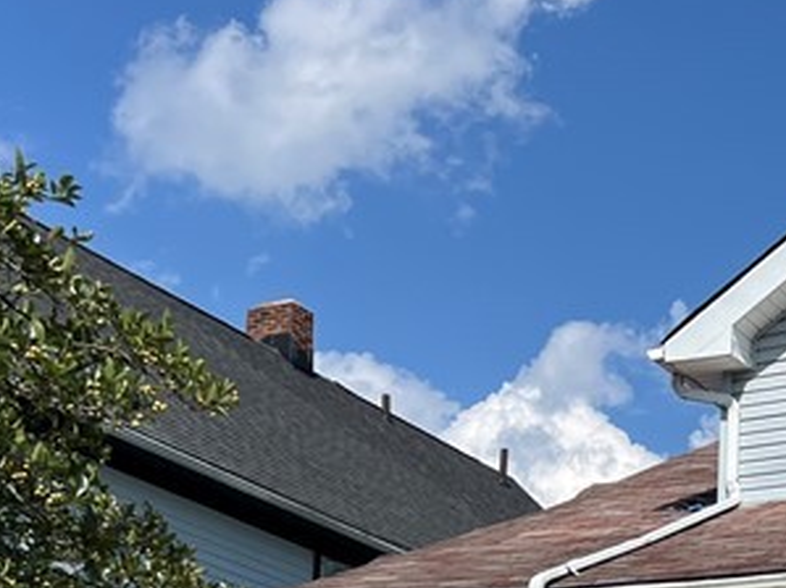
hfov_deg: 21.3
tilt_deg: +8.4
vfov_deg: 15.6
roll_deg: -1.4
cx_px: 786
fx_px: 2020
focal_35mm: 89
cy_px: 806
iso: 50
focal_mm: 5.7
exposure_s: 1/5882
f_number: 1.5
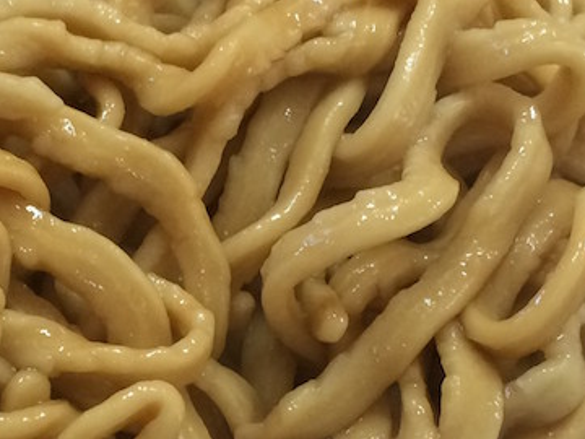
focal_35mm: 100
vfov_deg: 14.7
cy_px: 364
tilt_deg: -61.2
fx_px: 1690
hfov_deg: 19.2
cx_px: 31
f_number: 2.2
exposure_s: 1/33
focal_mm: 4.15
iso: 125
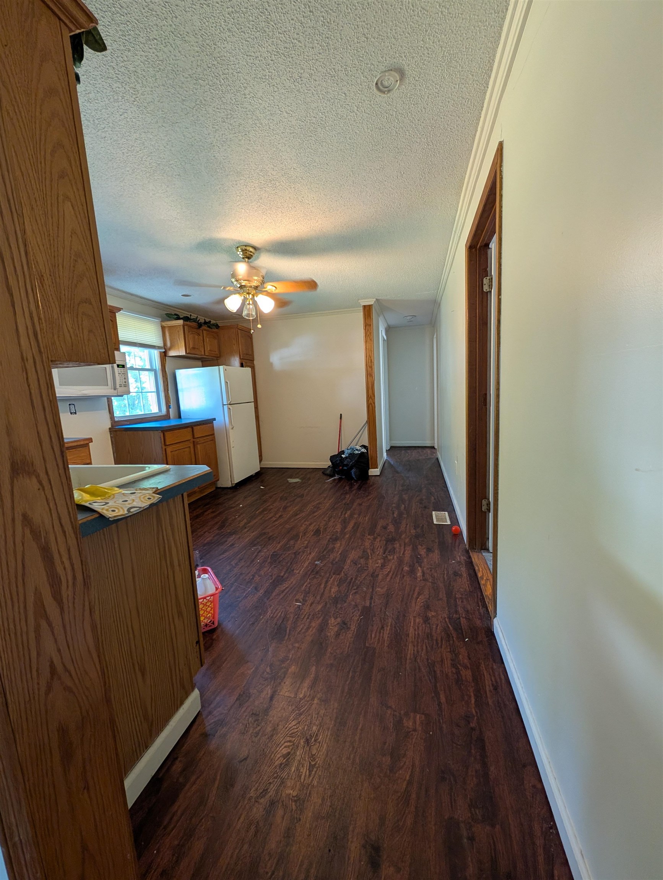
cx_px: 332
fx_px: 306
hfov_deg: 94.6
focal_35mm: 12
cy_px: 440
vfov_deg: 110.5
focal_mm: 2.02
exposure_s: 1/61.9
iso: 212
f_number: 1.7
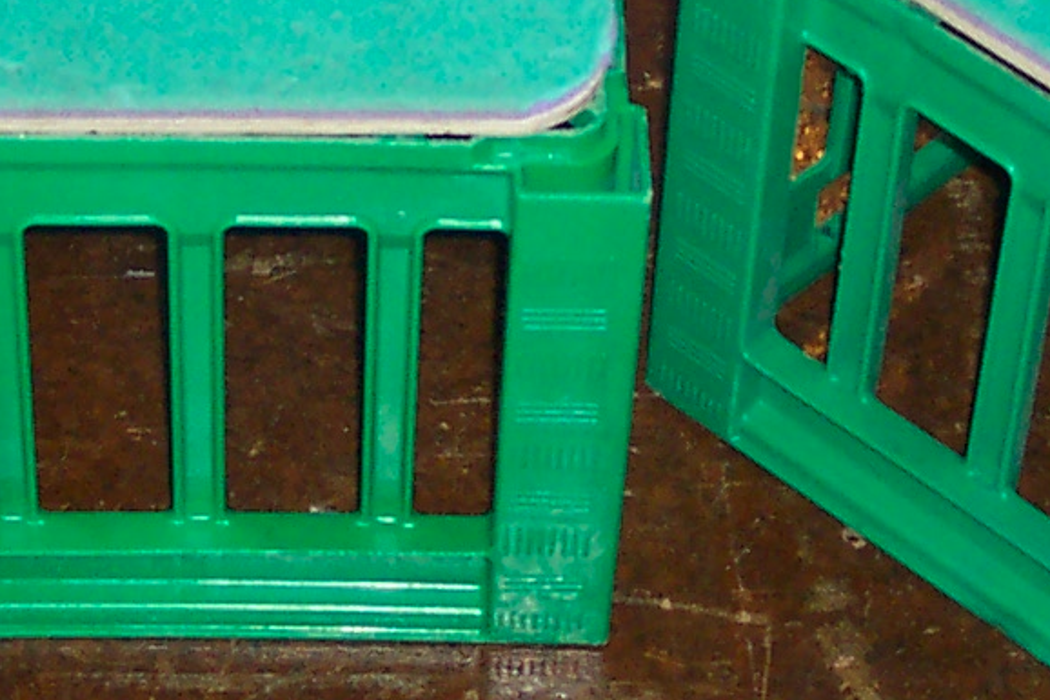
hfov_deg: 14.4
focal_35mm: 142
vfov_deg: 9.6
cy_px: 178
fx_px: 4140
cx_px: 609
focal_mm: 8
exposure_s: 1/30
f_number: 2.8
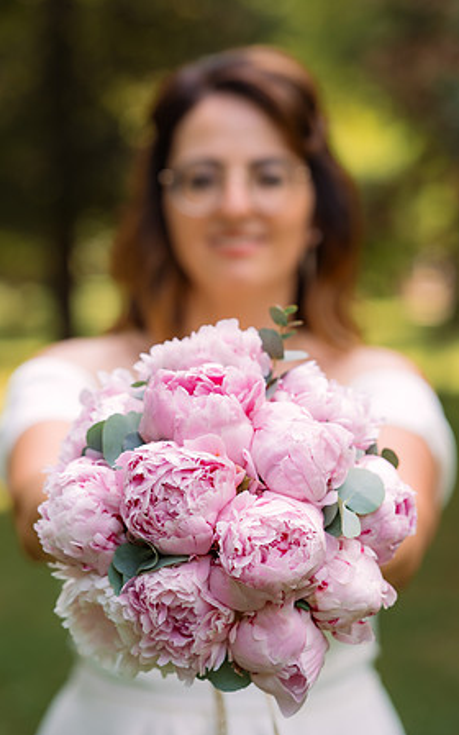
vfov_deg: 23.8
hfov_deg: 15.0
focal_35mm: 87
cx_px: 217
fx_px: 1741
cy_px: 368
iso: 400
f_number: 3.2
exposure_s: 1/400
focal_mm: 85
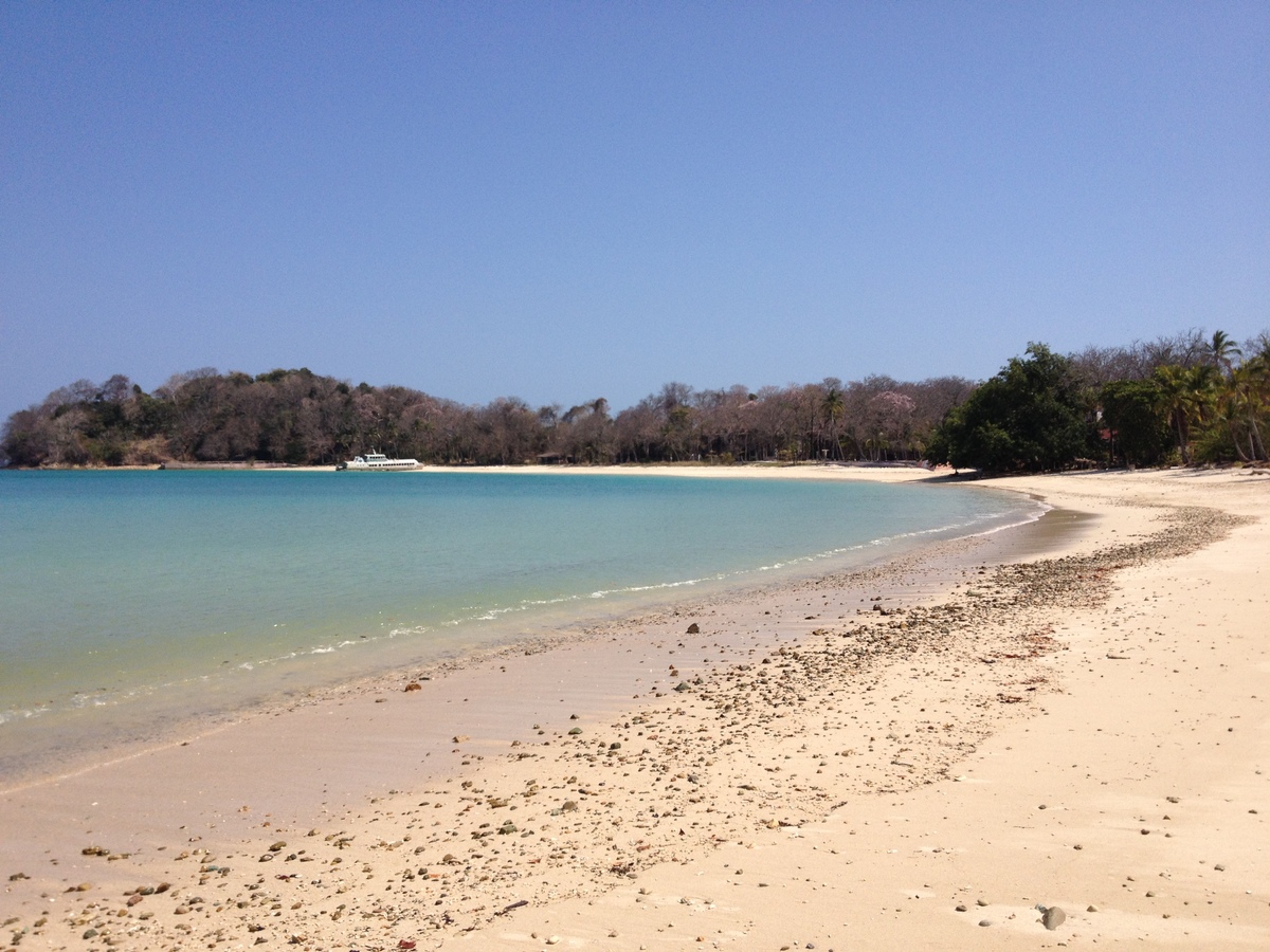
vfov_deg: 40.7
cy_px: 476
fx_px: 1284
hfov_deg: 52.6
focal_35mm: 35
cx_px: 635
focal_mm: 4.28
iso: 50
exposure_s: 1/3067
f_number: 2.4
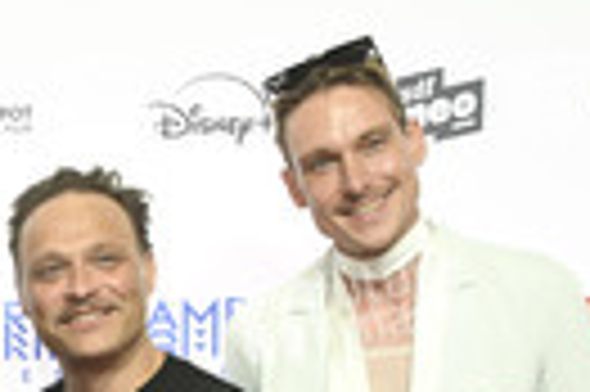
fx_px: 2193
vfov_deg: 9.8
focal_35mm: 134
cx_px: -218
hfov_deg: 14.5
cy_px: 649
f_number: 5
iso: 1600
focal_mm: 39
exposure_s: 1/200
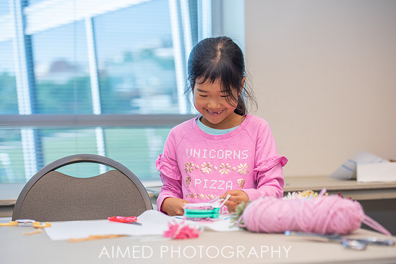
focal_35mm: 71
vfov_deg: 19.2
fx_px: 781
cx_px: 196
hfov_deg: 28.5
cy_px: 131
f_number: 3.5
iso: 400
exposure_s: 1/200
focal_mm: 70
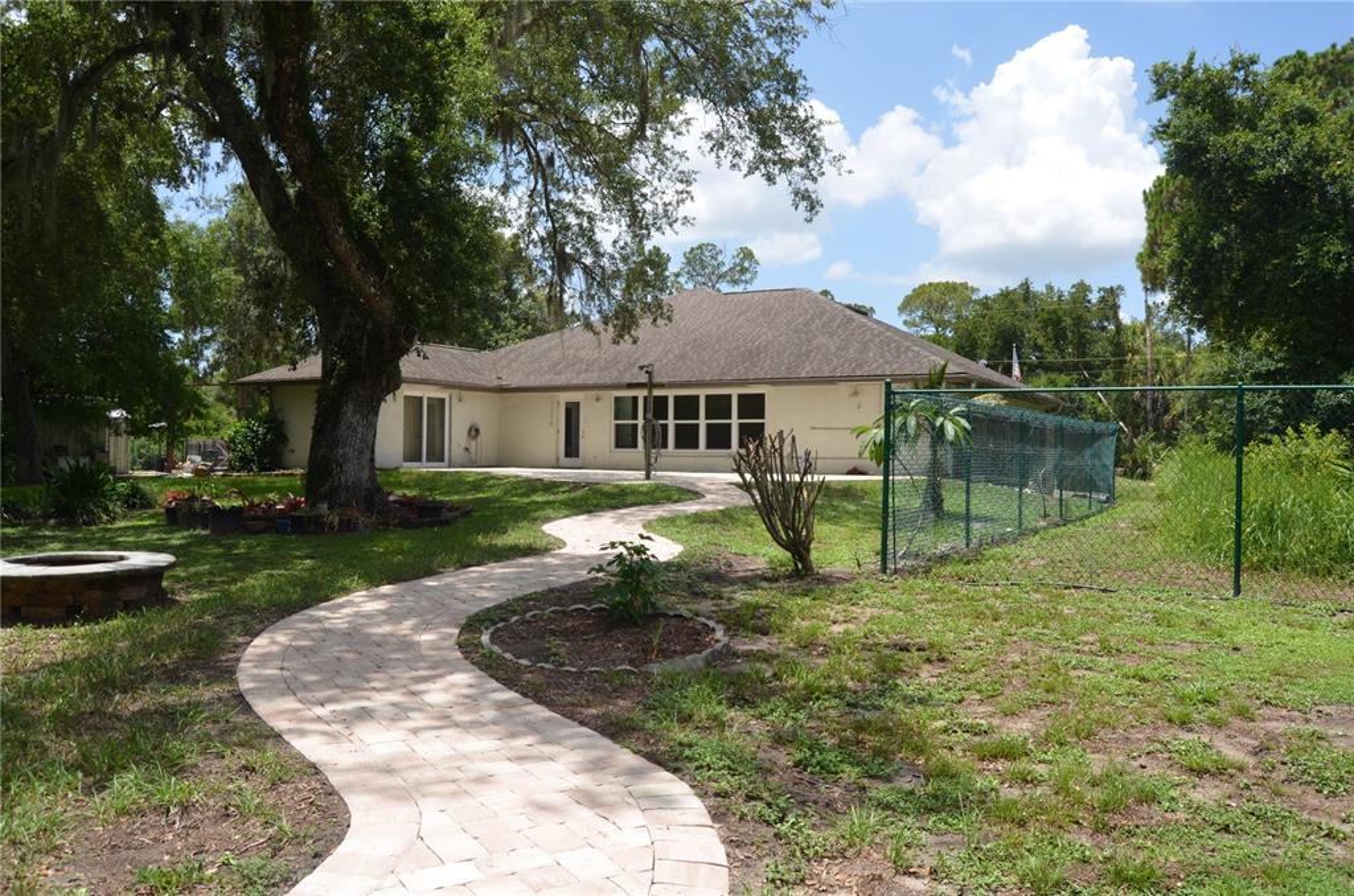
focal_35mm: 27
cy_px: 448
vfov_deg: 47.7
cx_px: 677
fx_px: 1013
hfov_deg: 67.5
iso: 100
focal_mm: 18
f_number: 9
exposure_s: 1/200
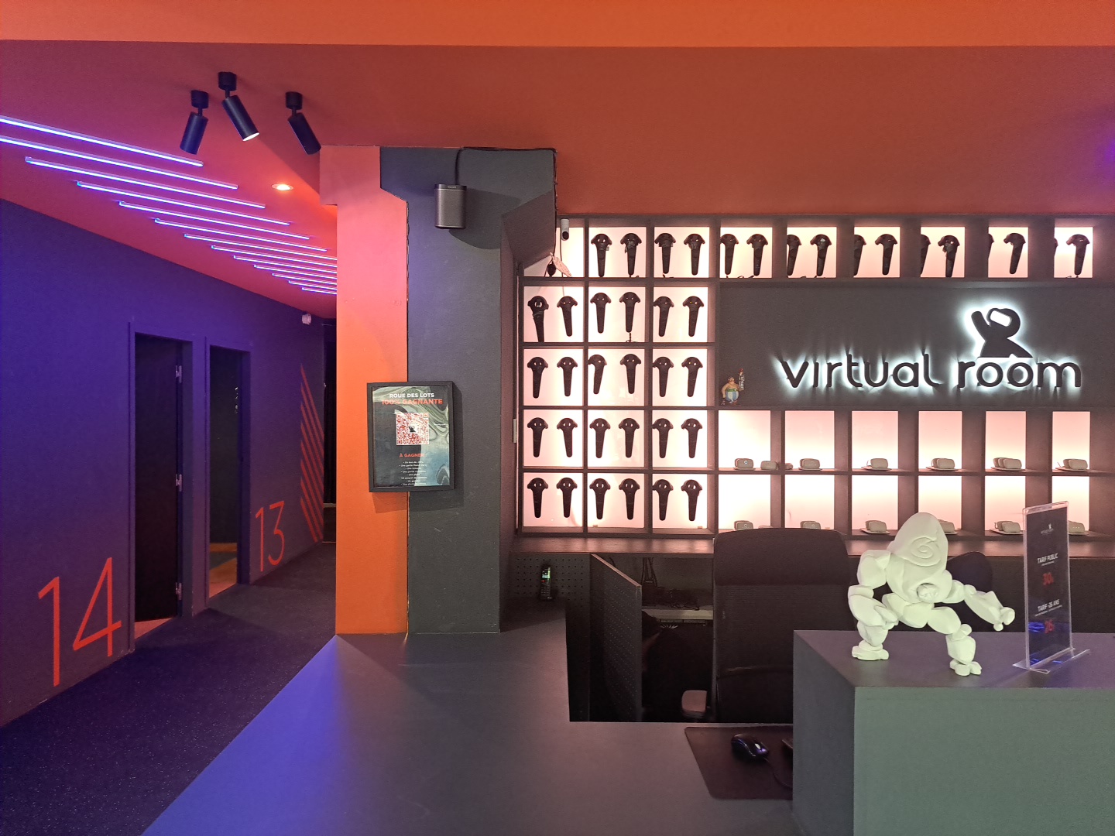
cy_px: 418
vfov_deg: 56.8
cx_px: 558
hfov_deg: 71.6
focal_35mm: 24
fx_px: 773
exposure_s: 1/50
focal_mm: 5.23
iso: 182
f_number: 1.8
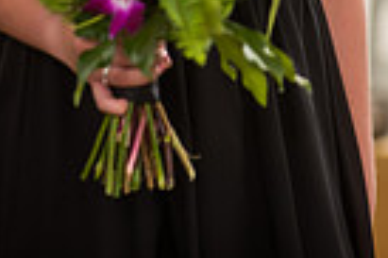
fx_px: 7062
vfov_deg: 2.1
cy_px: -360
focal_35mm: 656
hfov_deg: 3.1
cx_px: 261
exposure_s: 1/250
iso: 200
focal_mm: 200
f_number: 2.8
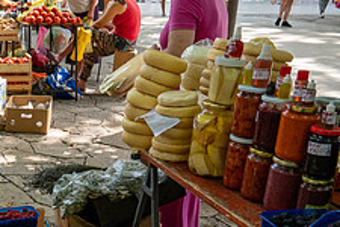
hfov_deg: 28.9
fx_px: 586
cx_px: -45
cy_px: 176
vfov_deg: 21.7
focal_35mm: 62
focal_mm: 24
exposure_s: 1/125
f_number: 7.1
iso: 500
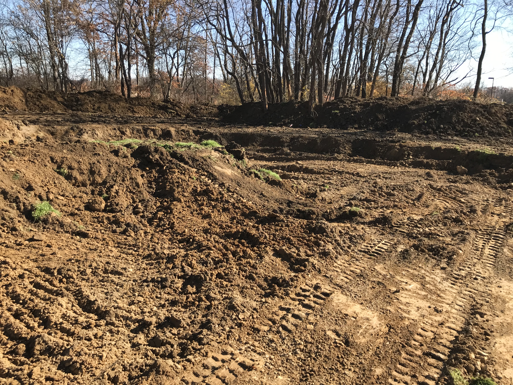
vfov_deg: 49.7
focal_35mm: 28
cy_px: 192
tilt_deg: -13.3
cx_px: 256
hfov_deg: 63.4
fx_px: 415
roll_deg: -3.3
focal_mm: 3.99
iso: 20
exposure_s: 1/766
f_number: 1.8
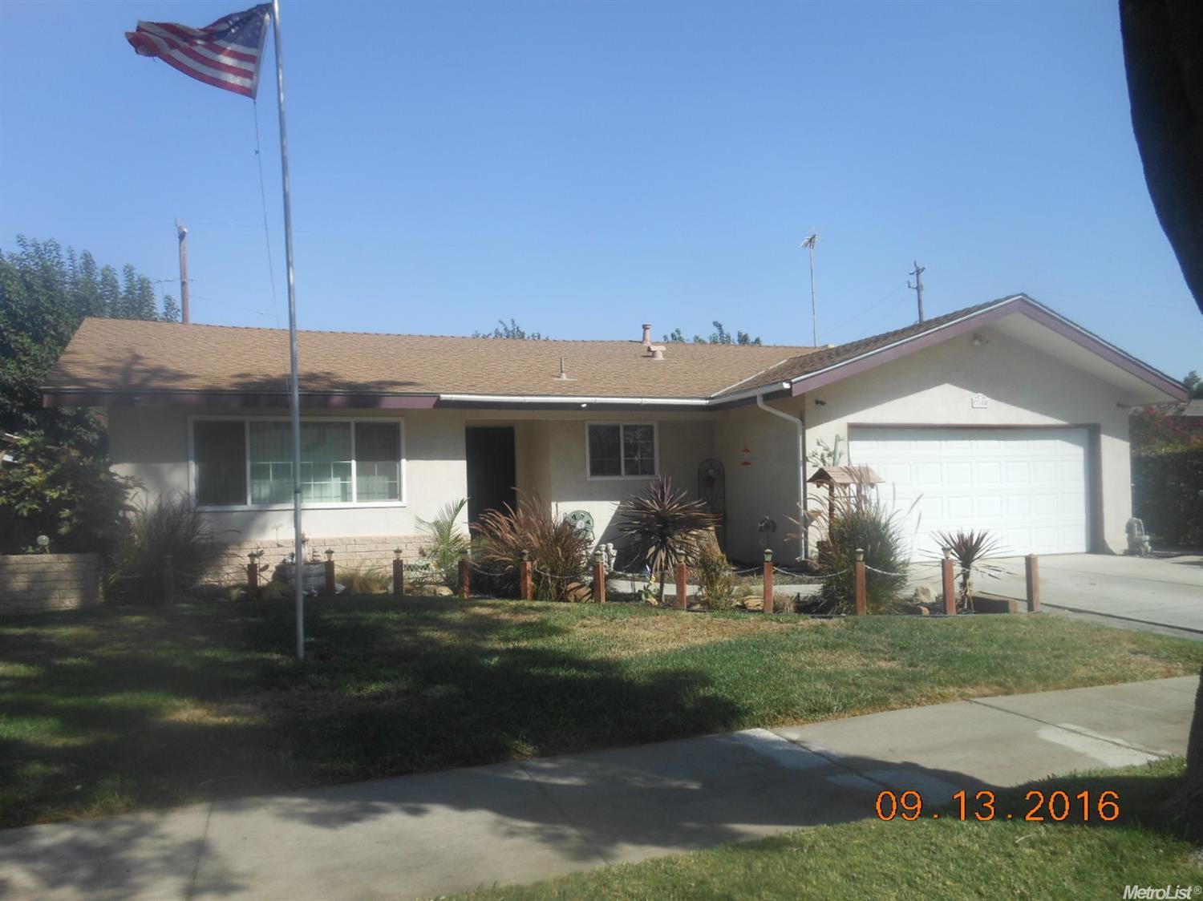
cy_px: 450
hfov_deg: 69.4
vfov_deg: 54.9
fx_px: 869
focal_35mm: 25
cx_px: 602
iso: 80
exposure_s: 1/1000
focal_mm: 4.5
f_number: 3.2
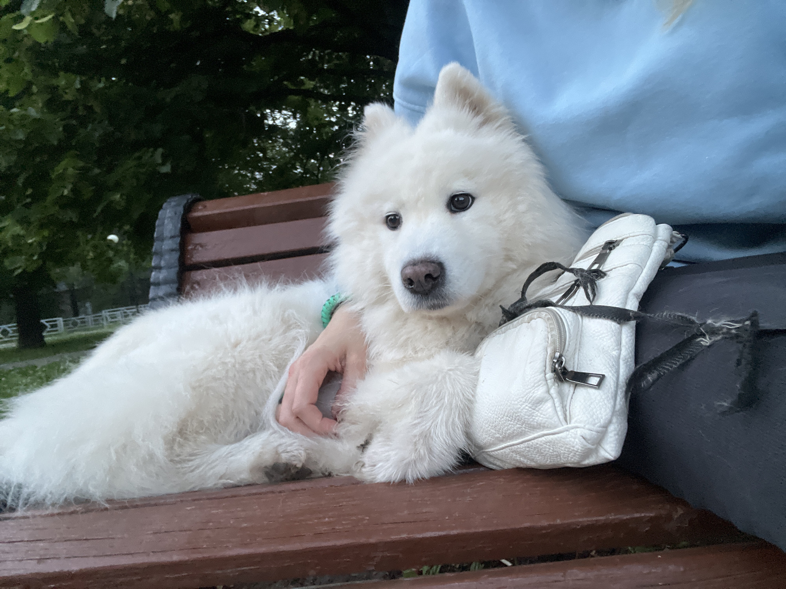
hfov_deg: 73.9
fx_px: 522
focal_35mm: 23
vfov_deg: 58.9
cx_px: 393
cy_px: 294
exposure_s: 1/45
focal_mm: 2.71
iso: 400
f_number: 2.2
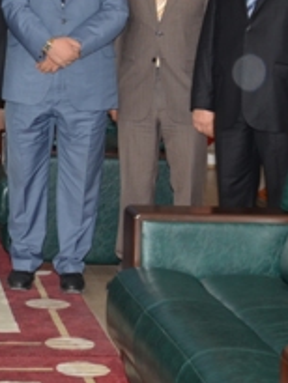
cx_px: -50
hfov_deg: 11.6
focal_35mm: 126
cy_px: 9
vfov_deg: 15.4
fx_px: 1396
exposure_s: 1/60
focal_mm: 28
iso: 250
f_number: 5
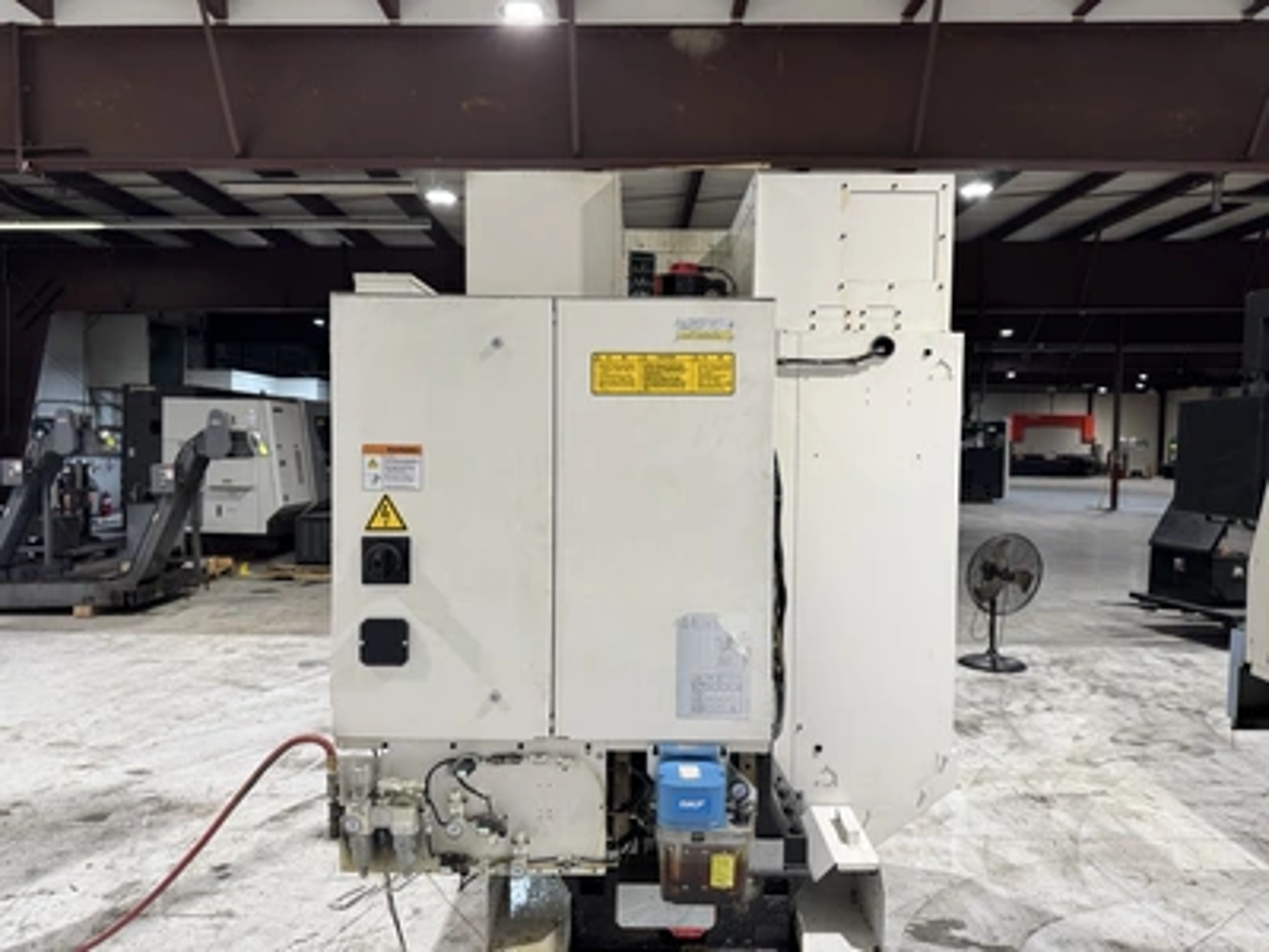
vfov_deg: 56.8
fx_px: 880
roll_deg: -0.6
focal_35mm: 24
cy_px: 476
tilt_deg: -2.5
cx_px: 634
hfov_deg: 71.6
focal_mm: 6.76
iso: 125
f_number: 1.78
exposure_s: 1/120
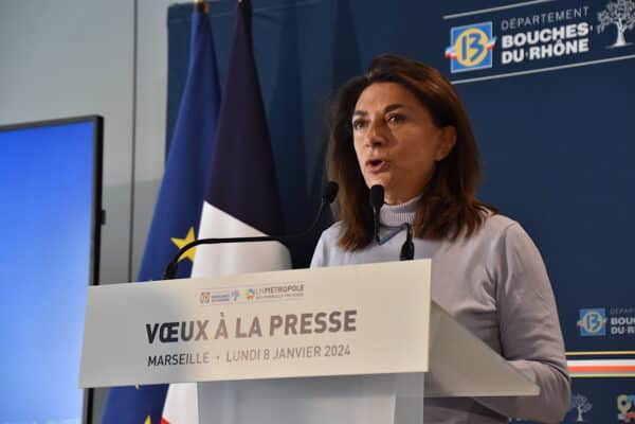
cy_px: 212
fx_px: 1984
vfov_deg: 12.2
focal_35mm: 112
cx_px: 318
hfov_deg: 18.2
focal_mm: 75
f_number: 5
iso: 1600
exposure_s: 1/400
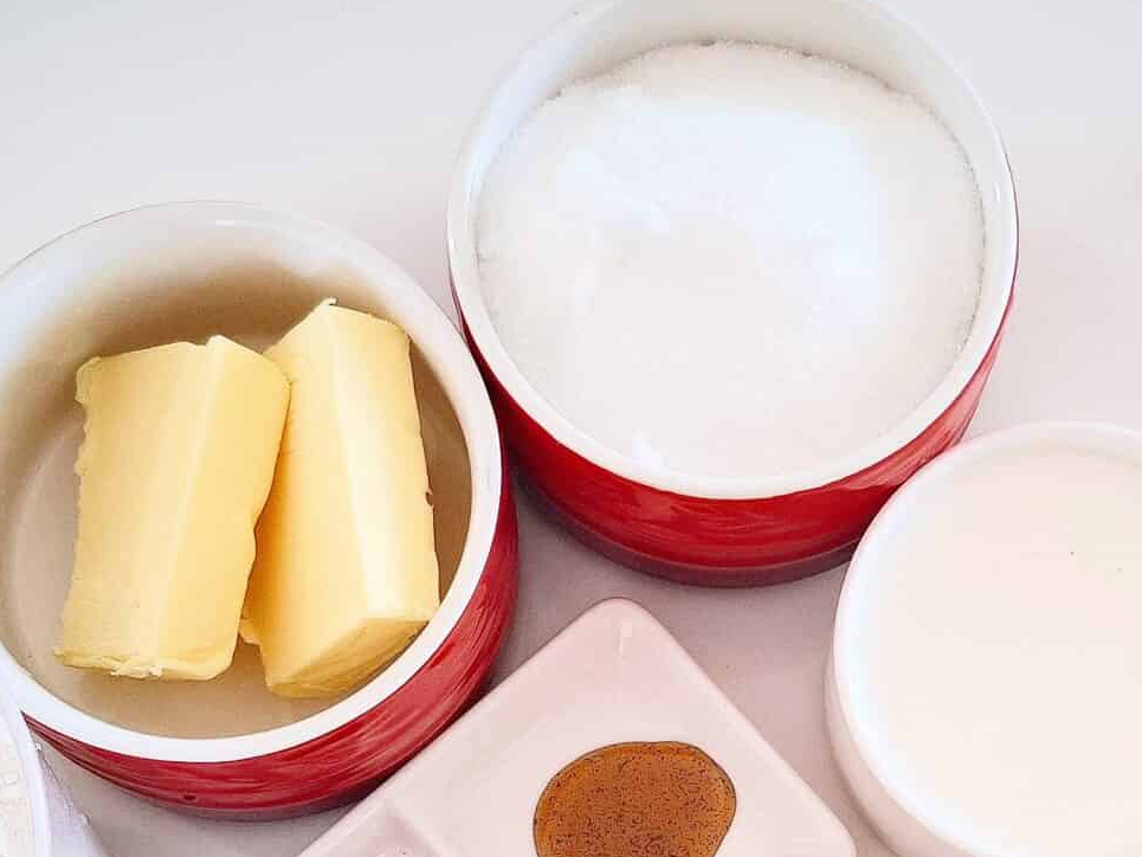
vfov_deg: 23.0
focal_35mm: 61
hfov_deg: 31.4
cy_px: 874
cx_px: 764
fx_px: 2013
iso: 200
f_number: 1.8
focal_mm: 5.54
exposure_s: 1/50
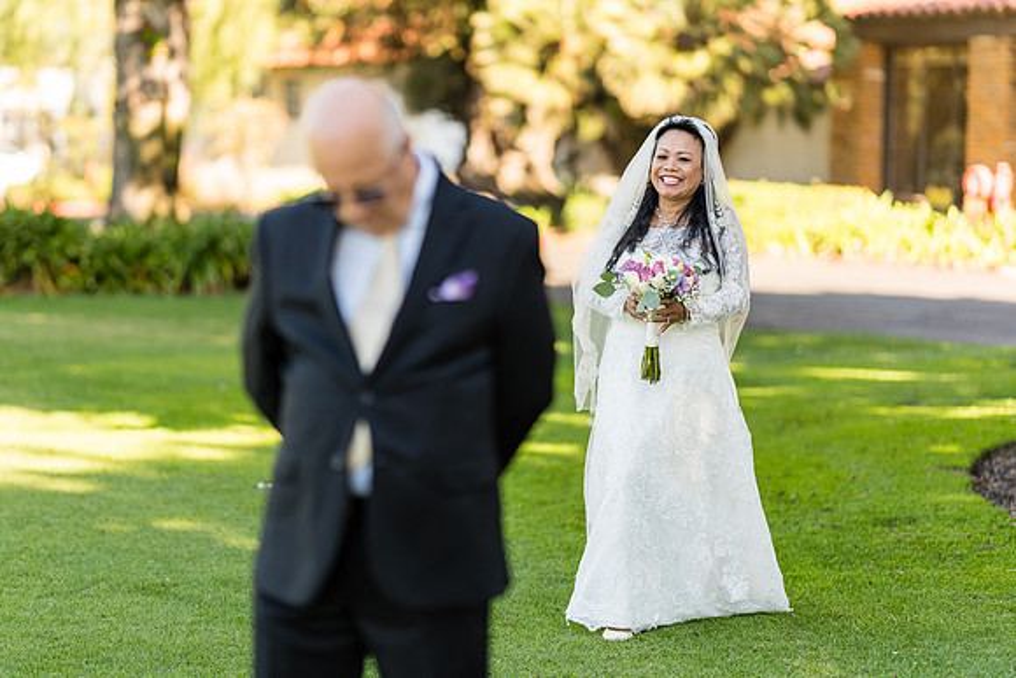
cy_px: 304
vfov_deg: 13.2
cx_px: 396
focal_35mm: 104
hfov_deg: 19.6
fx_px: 2930
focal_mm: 85
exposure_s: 1/1000
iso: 100
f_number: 1.4
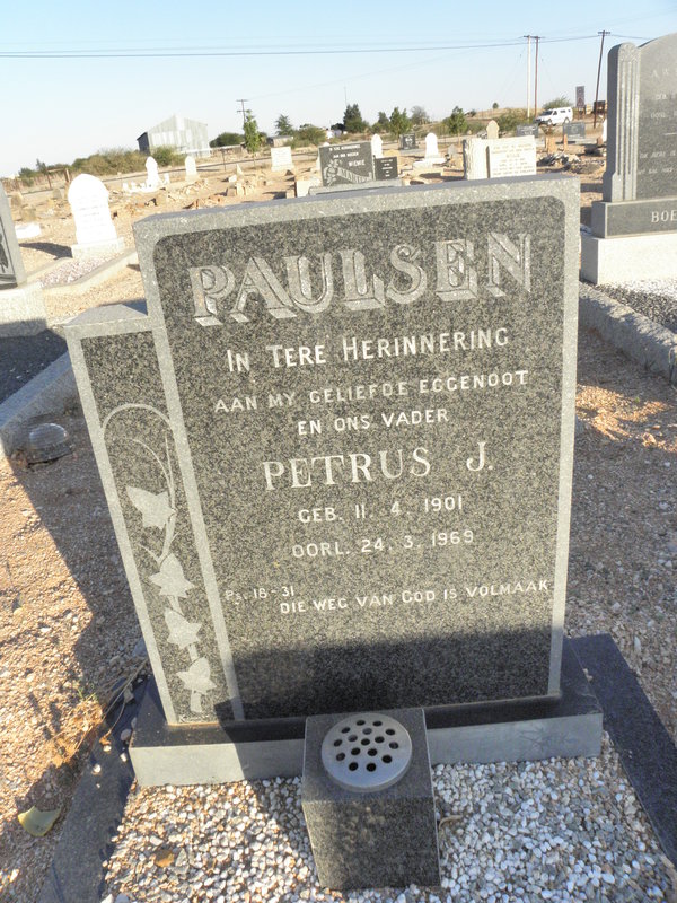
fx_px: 678
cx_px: 338
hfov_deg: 53.1
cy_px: 452
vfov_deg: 67.3
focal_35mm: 26
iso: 200
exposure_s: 1/320
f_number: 6.3
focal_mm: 4.6
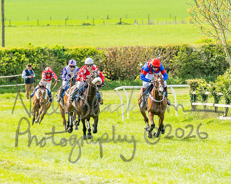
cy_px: 77
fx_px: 2841
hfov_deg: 4.7
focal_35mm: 416
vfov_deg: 3.7
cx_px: 175
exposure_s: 1/1600
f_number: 4.5
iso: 400
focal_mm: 200
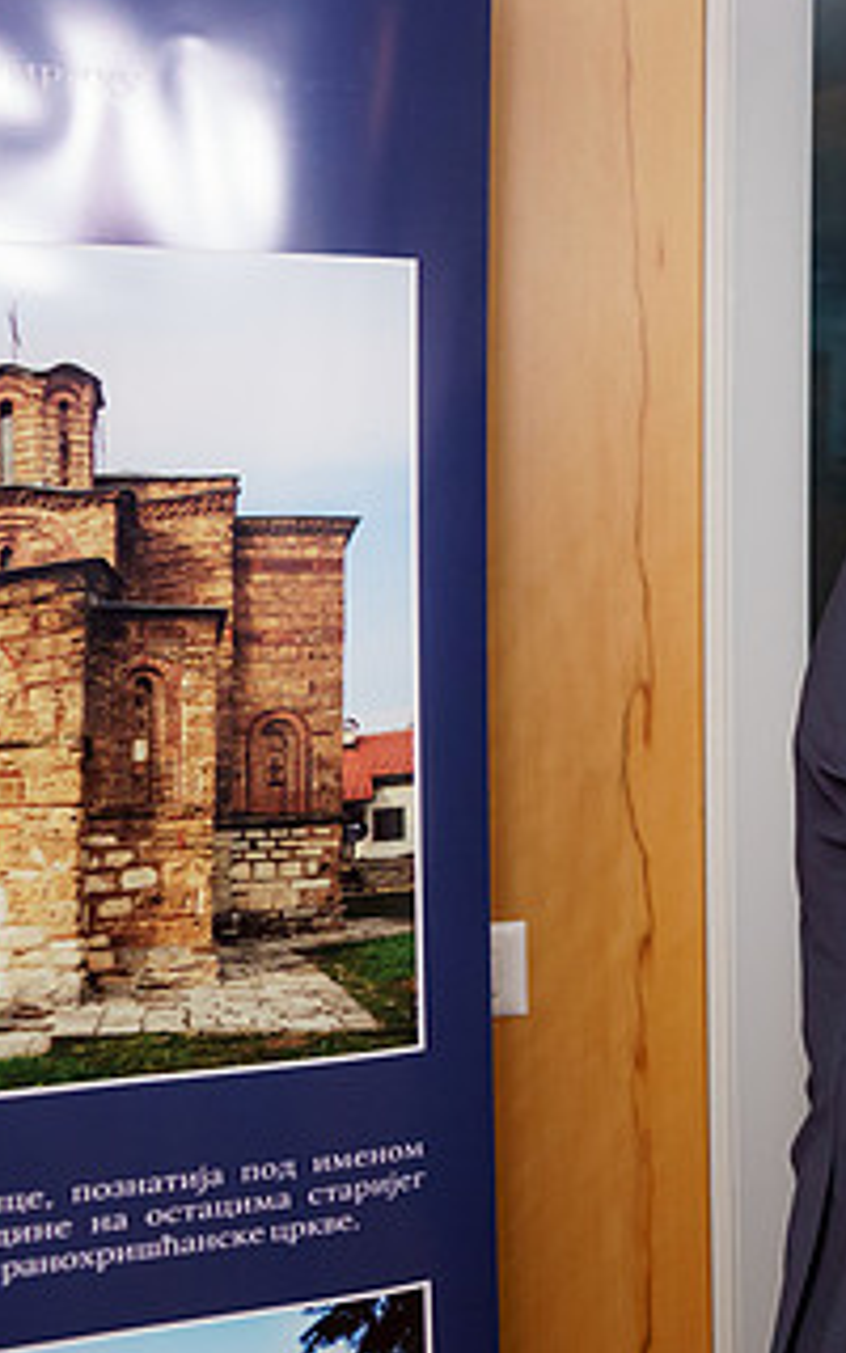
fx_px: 2213
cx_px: 1598
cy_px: 595
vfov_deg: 34.0
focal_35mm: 60
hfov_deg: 17.1
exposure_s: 1/200
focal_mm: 24
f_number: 4
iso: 2500
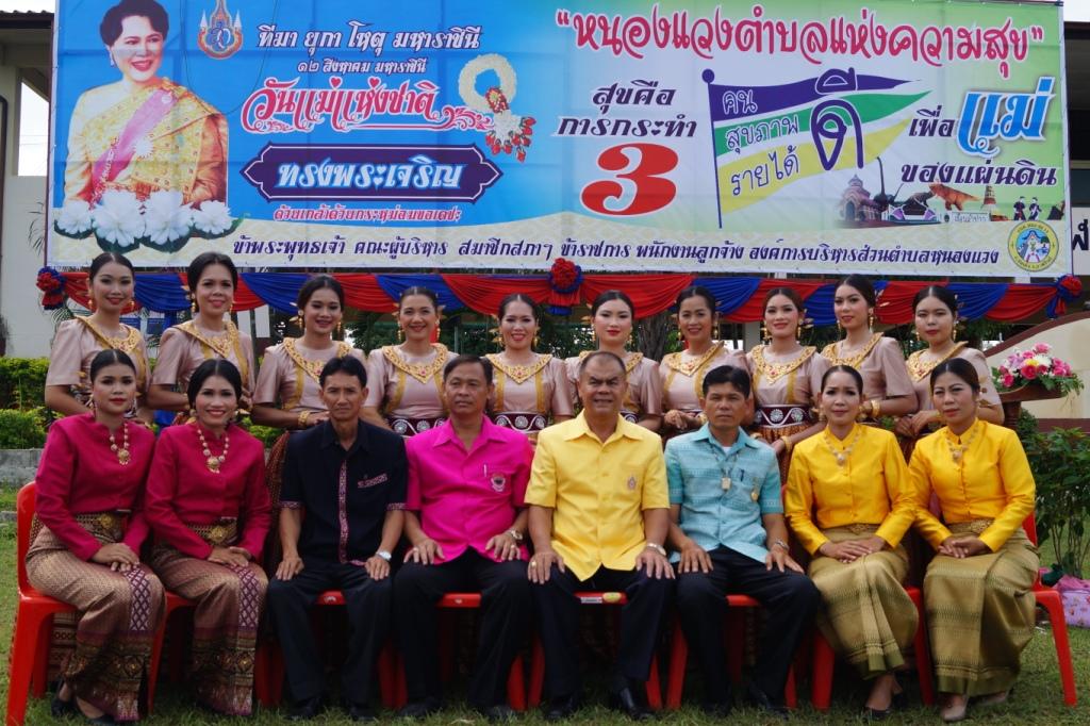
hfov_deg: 53.1
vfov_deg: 36.8
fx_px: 1090
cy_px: 363
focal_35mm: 36
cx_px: 545
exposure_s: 1/125
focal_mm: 24
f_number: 9
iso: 100
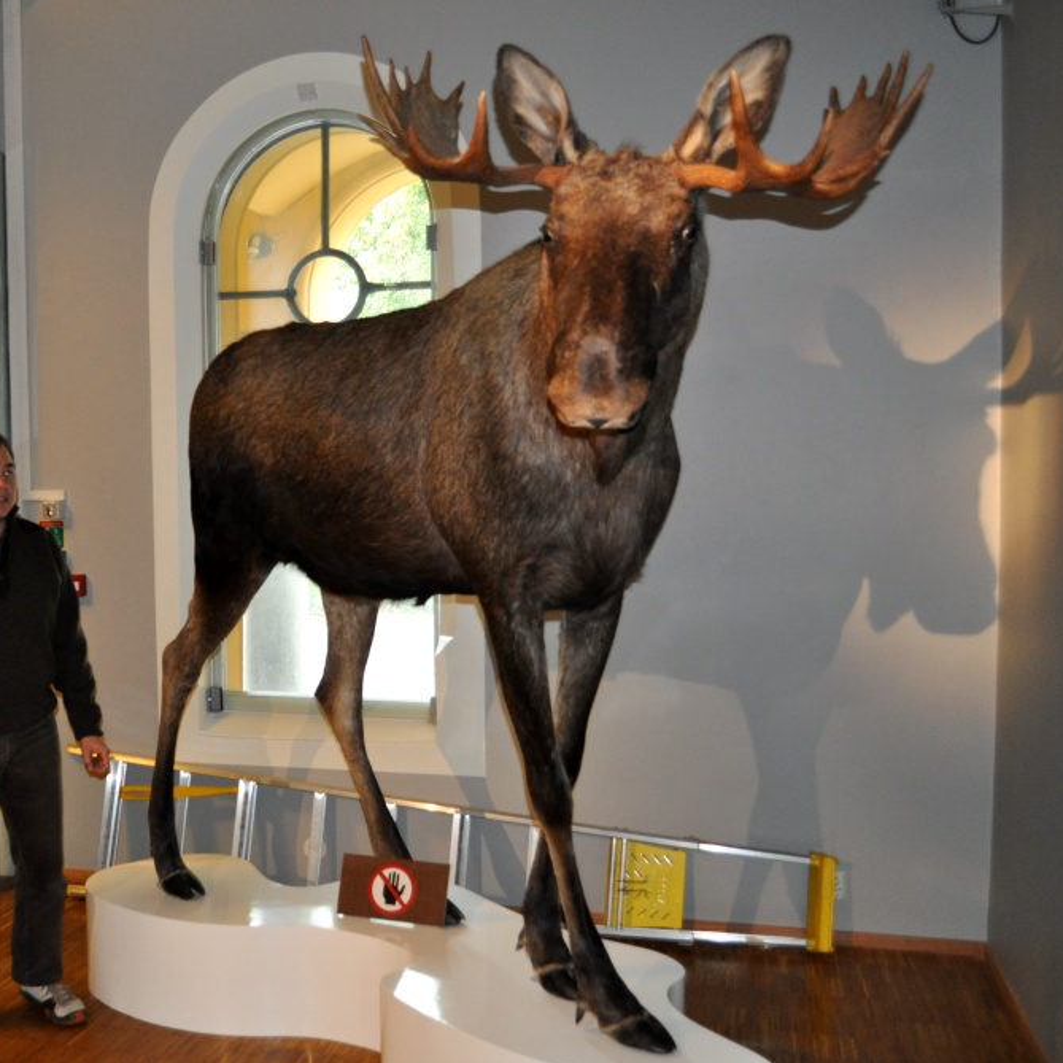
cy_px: 528
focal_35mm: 39
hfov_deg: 41.6
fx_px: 1355
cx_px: 267
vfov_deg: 42.8
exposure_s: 1/60
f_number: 3.8
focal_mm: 20
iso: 800
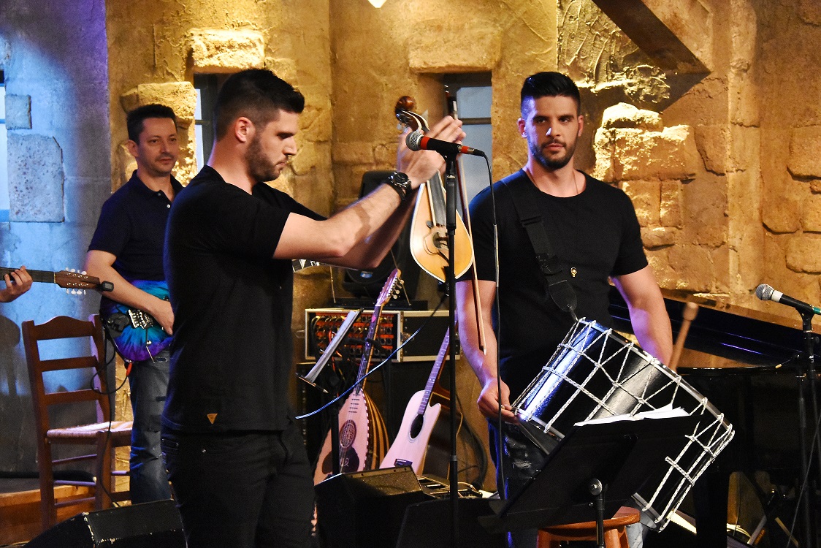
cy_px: 274
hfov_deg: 14.4
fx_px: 3250
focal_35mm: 142
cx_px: 410
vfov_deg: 9.6
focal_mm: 95
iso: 6400
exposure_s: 1/60
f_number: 8
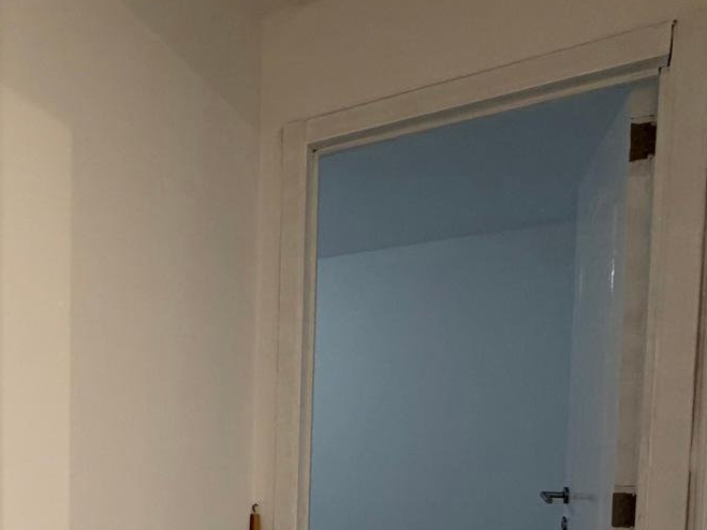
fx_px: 694
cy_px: 463
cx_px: 23
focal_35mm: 34
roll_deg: -0.9
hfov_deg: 46.5
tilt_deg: -4.0
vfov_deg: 39.2
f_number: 2.2
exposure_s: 1/100
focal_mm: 2.22
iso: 250
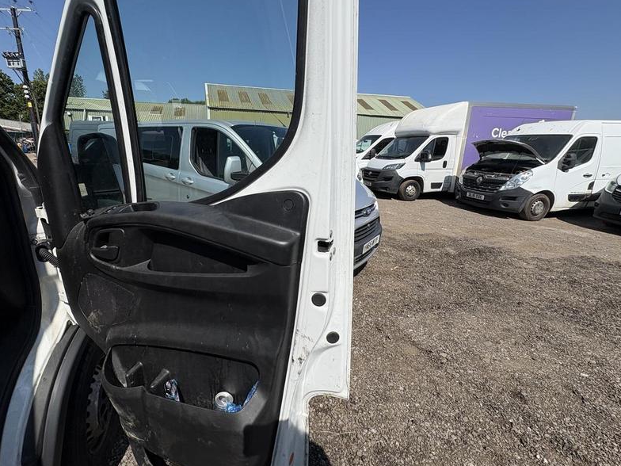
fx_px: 287
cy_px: 220
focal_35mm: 16
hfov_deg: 94.1
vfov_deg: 78.0
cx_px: 277
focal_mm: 2.22
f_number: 2.2
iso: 50
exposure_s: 1/3247
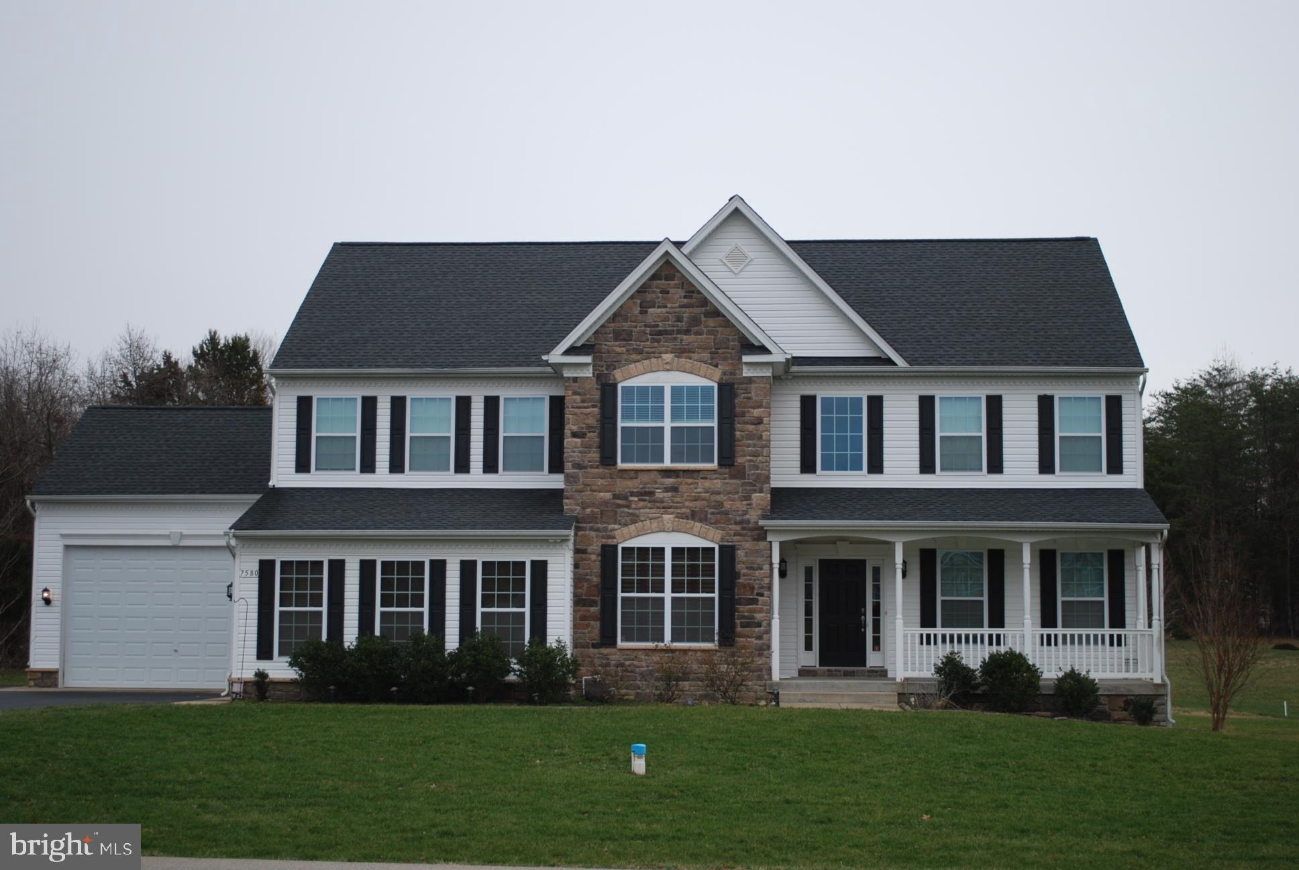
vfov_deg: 25.8
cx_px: 650
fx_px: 1897
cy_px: 435
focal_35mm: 52
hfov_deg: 37.8
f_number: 5.3
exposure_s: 1/320
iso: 200
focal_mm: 35
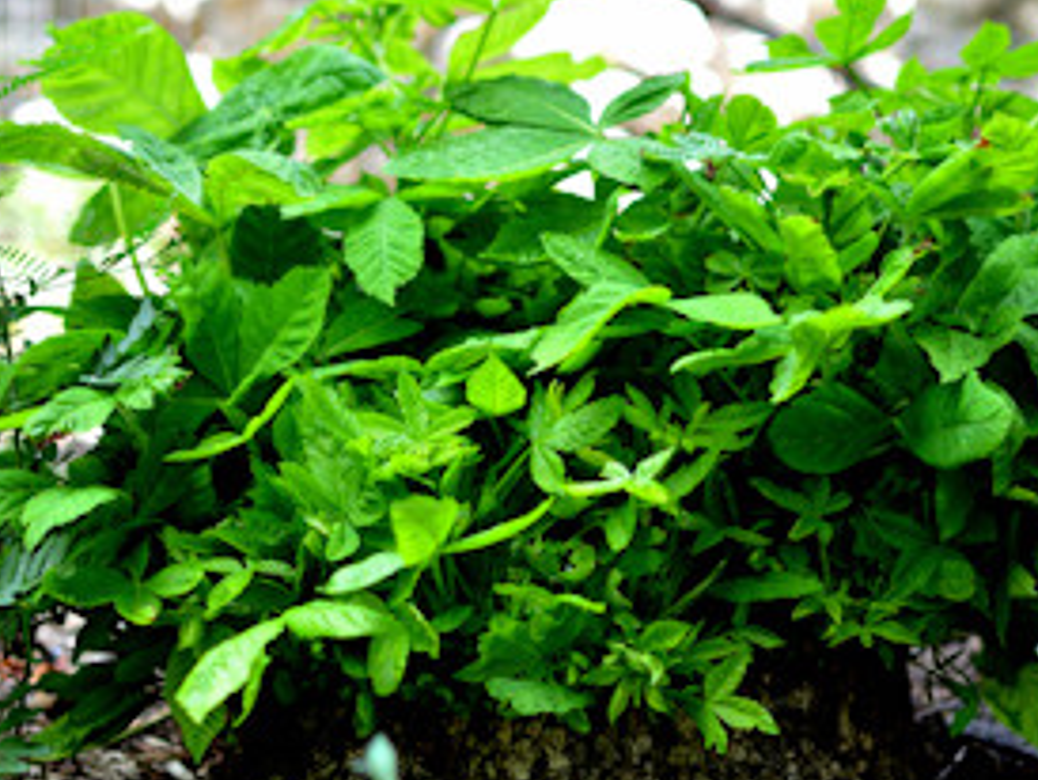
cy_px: 339
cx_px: 549
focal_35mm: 83
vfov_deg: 17.8
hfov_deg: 23.6
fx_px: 2485
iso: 100
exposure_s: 1/250
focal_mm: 35
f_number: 1.8
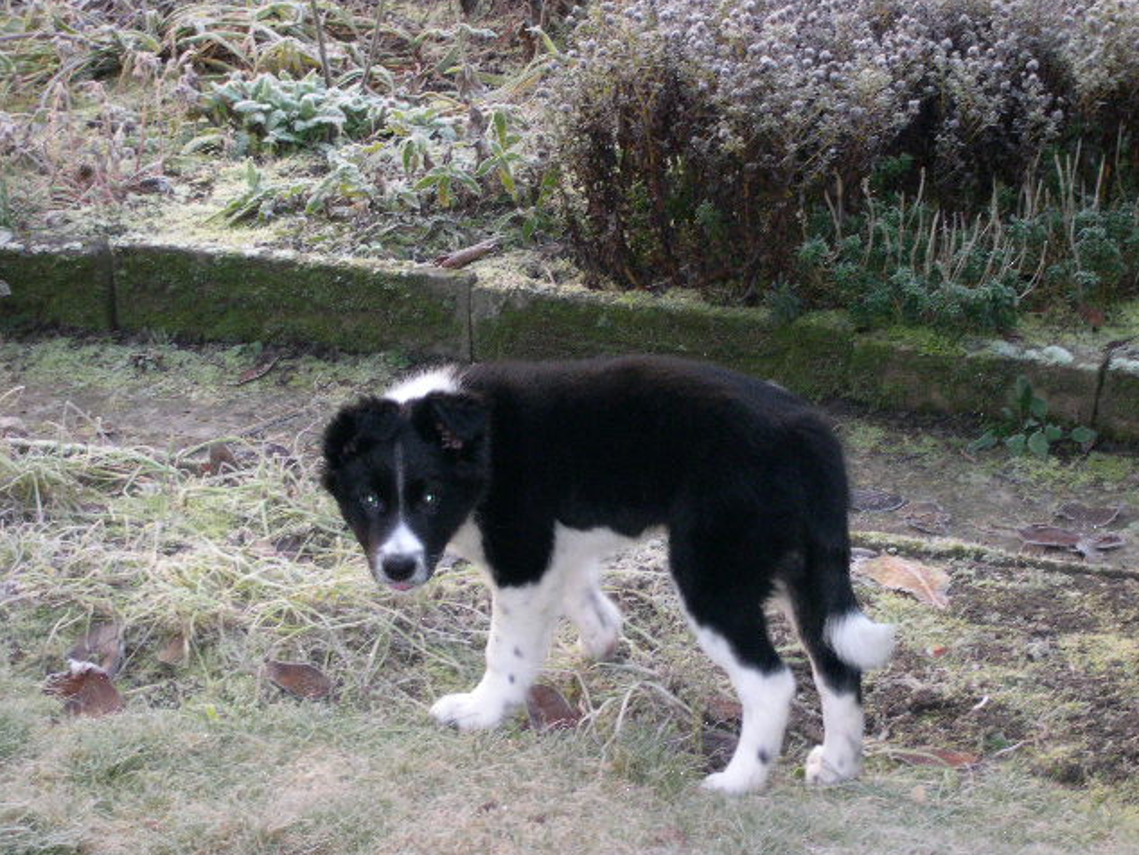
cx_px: 571
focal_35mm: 115
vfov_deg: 12.9
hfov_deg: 17.1
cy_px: 428
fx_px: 3785
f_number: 4.9
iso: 400
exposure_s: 1/60
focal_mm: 24
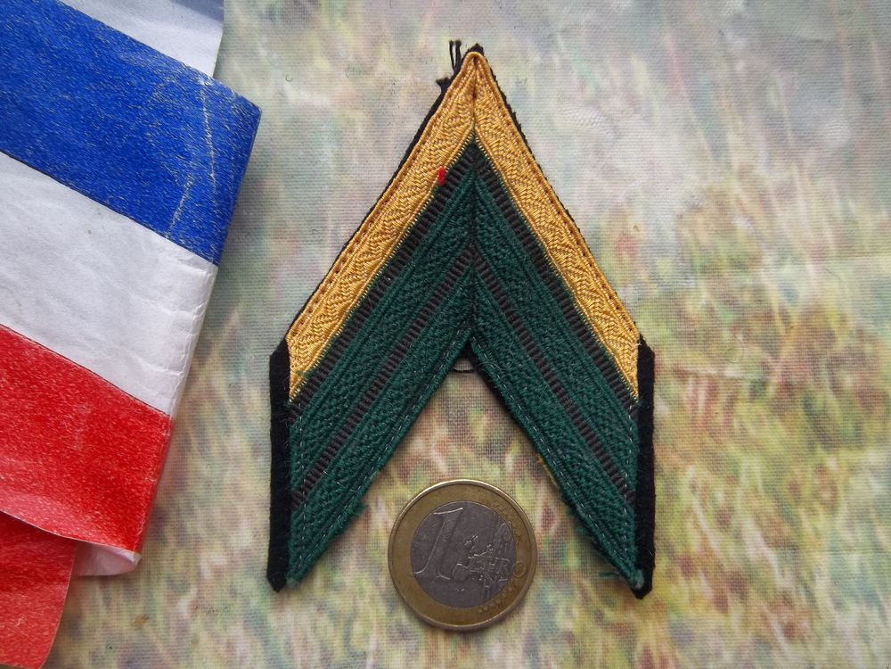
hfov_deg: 63.4
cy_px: 334
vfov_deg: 49.7
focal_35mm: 28
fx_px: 721
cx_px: 446
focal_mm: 5.05
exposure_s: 1/125
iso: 64
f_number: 3.5
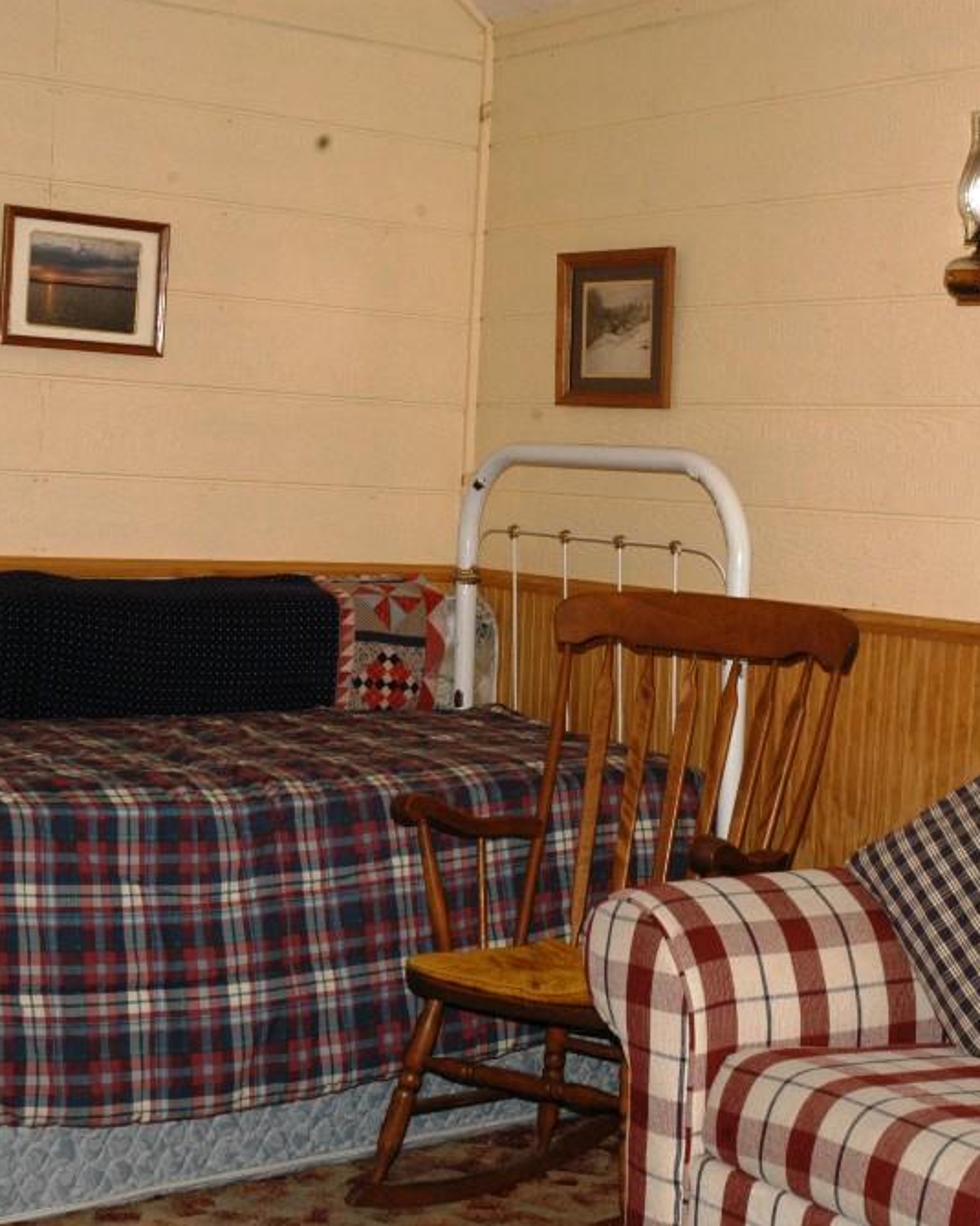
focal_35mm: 67
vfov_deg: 28.4
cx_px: 755
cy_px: 622
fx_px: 2419
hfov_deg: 22.6
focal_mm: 31
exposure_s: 1/60
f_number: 8
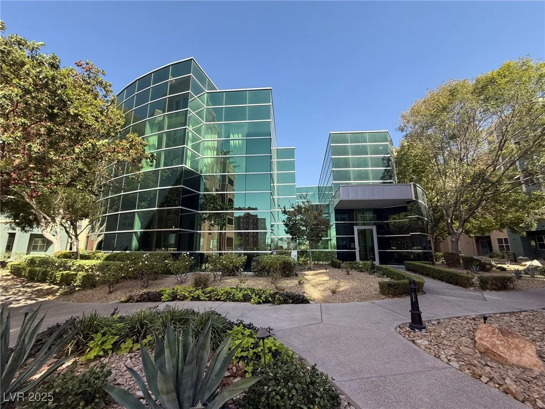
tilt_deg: +11.7
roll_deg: +0.5
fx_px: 220
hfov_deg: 102.1
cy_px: 204
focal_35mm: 14
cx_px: 272
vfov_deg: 85.7
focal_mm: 2.22
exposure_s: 1/613
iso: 50
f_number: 2.2
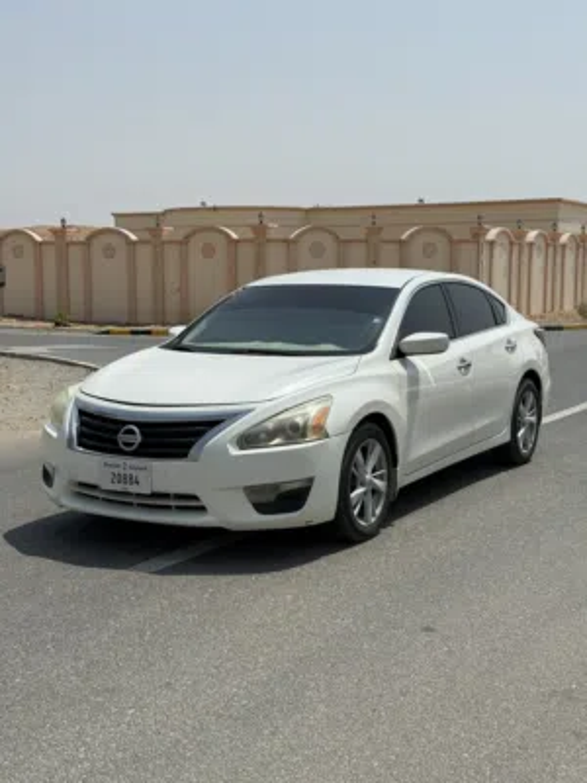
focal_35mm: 48
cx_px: 294
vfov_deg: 39.7
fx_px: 1085
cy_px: 392
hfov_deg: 30.3
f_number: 1.78
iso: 64
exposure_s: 1/11364
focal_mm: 6.76
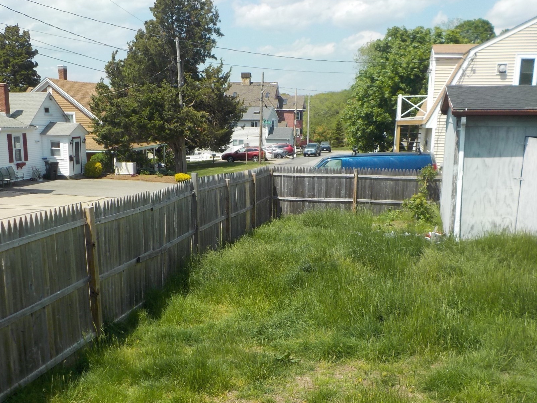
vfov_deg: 37.5
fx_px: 590
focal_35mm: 38
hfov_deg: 49.0
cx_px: 258
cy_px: 251
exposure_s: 1/1000
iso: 125
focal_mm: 4.1
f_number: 3.3
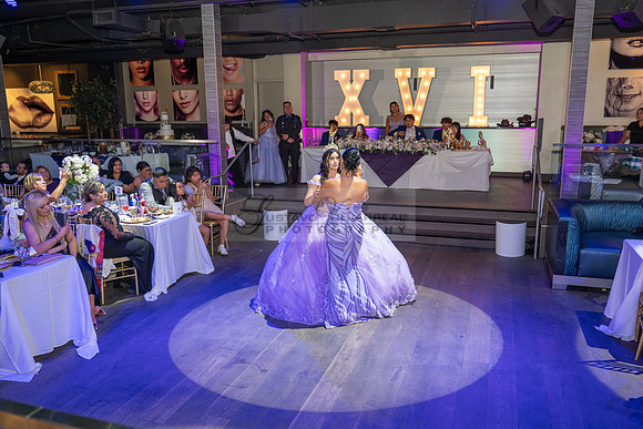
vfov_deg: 43.6
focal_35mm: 30
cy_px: 214
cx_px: 322
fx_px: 536
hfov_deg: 61.9
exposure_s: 1/125
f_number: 3.5
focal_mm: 30
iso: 1000
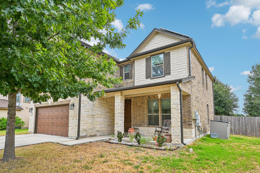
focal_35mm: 20
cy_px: 86
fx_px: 144
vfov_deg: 61.9
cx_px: 130
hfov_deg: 84.0
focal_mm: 20
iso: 100
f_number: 8
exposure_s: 1/100
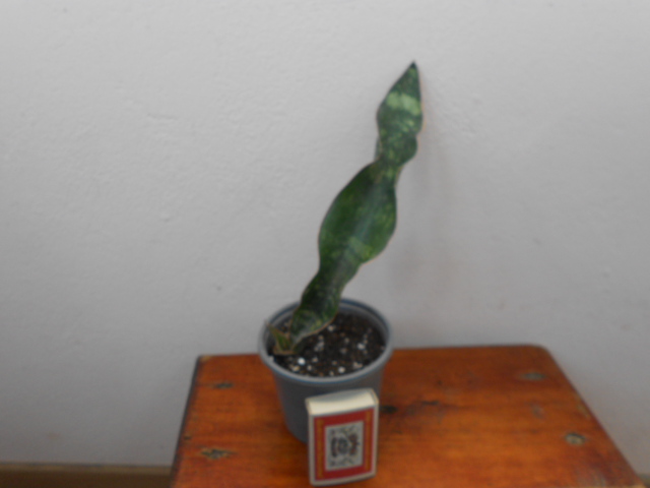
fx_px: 545
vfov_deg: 48.2
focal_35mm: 29
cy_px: 244
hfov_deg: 61.7
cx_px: 325
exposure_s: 1/100
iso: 80
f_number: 3.4
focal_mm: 5.3
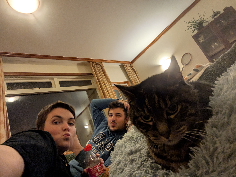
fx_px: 143
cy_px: 88
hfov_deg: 79.0
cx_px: 118
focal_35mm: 21
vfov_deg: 63.4
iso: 160
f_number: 2.2
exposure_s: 1/16.7
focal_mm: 2.74
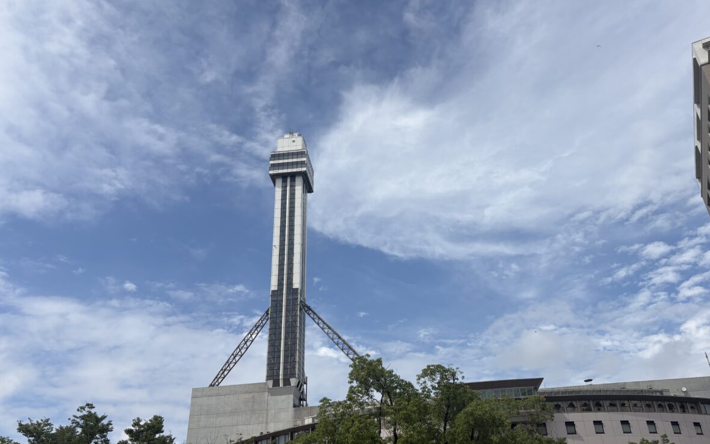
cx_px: 385
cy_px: 245
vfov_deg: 41.8
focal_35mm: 30
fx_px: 580
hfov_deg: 62.8
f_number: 1.6
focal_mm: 5.96
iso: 50
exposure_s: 1/7813
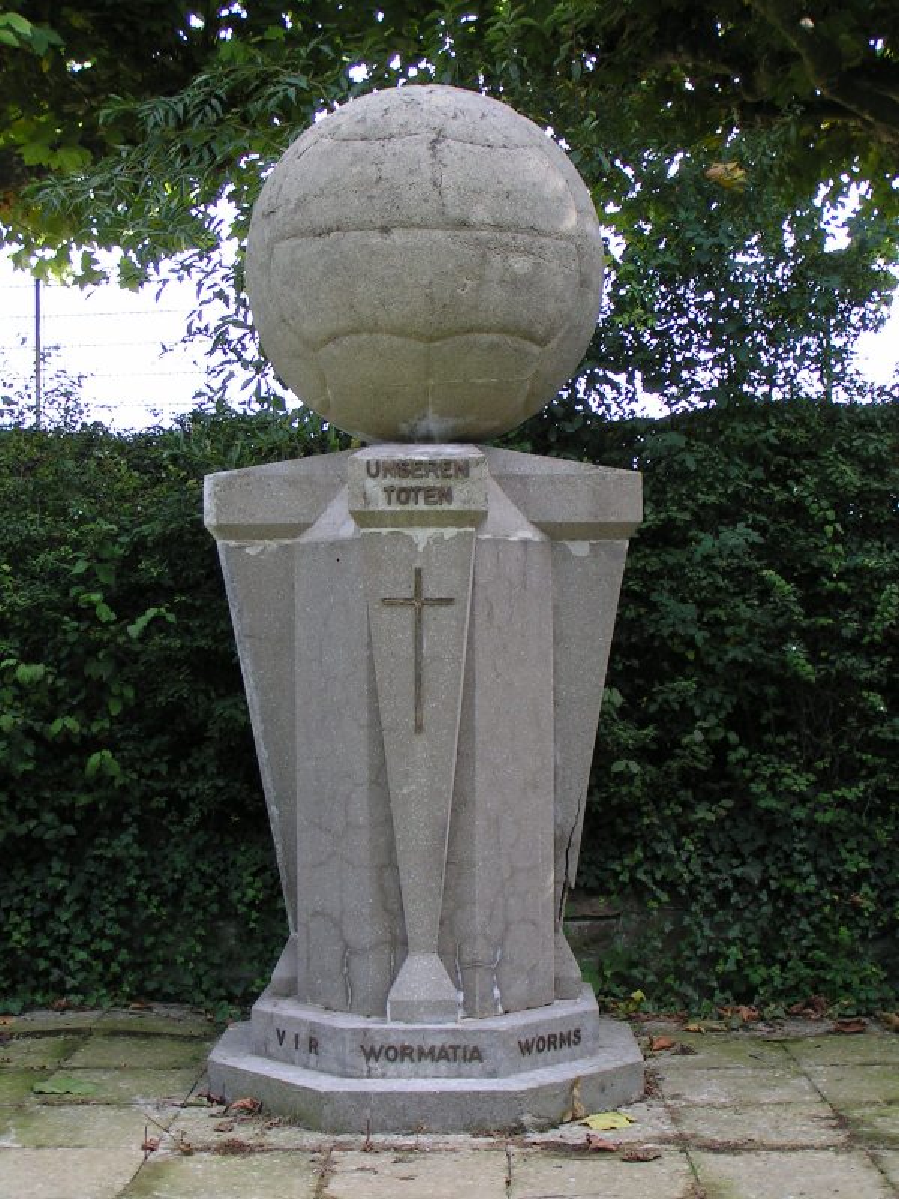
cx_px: 450
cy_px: 600
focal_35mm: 52
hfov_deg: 28.0
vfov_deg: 36.8
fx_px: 1801
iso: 50
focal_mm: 8
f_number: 5
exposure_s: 1/60
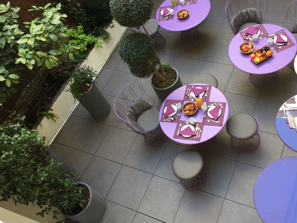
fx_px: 309
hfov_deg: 50.9
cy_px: 105
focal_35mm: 36
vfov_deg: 39.6
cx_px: 184
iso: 32
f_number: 2.2
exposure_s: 1/40
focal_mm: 4.15
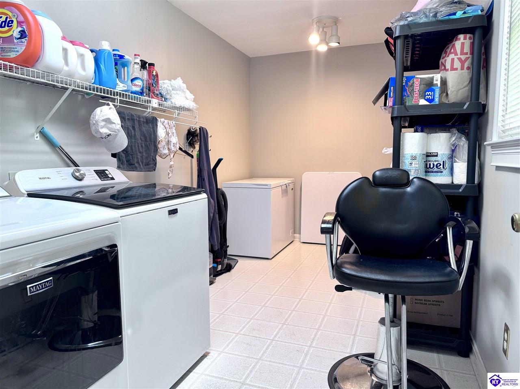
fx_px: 360
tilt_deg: -5.8
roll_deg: +0.5
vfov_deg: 56.8
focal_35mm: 24
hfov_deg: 71.6
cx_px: 260
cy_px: 194
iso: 125
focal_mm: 6.76
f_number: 1.78
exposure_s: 1/60
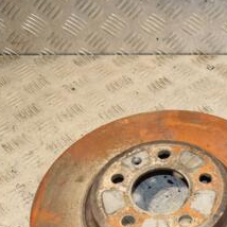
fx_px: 558
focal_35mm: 75
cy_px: 199
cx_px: 270
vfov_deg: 22.5
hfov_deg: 21.4
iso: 800
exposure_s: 1/200
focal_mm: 21
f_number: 6.3
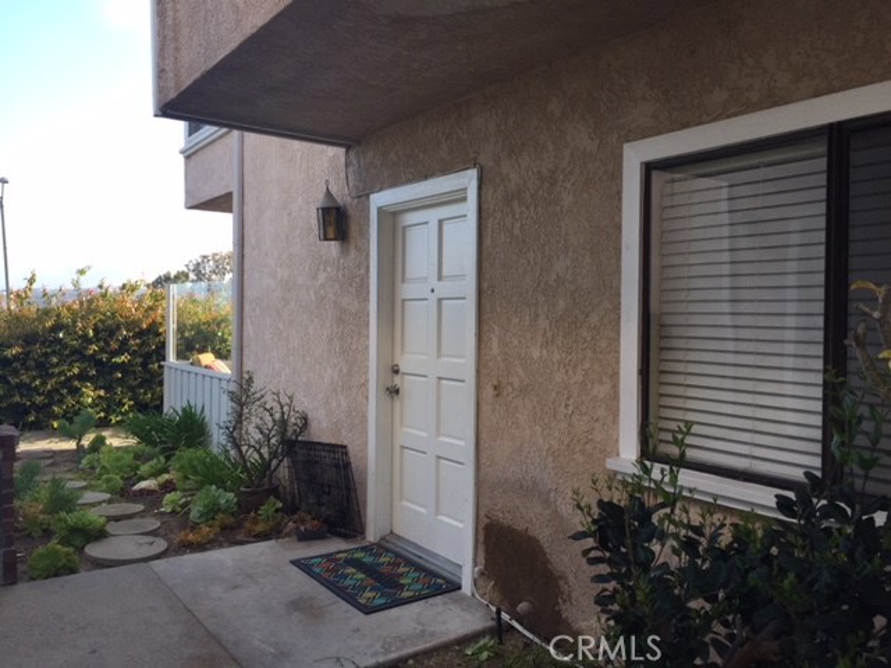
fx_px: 746
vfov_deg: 48.2
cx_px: 446
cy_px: 334
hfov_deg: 61.7
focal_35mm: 29
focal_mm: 4.15
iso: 32
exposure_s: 1/353
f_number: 2.2
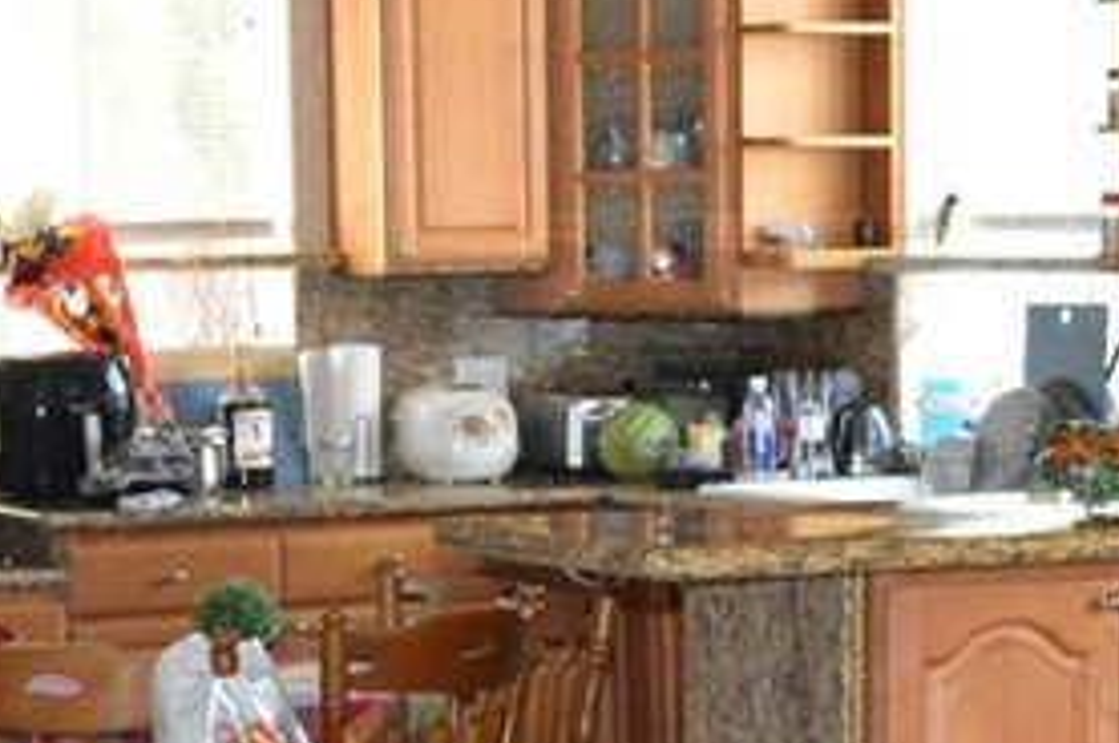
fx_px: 4471
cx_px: 549
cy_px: 824
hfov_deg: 14.3
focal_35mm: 144
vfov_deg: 9.4
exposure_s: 1/60
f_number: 4.2
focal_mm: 26
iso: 2000
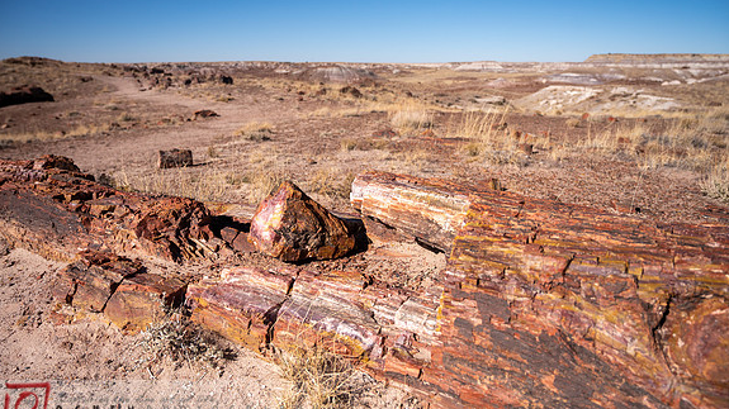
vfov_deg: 41.4
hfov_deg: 67.9
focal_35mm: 28
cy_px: 185
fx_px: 541
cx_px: 363
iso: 200
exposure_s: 1/4000
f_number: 4
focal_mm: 26.5
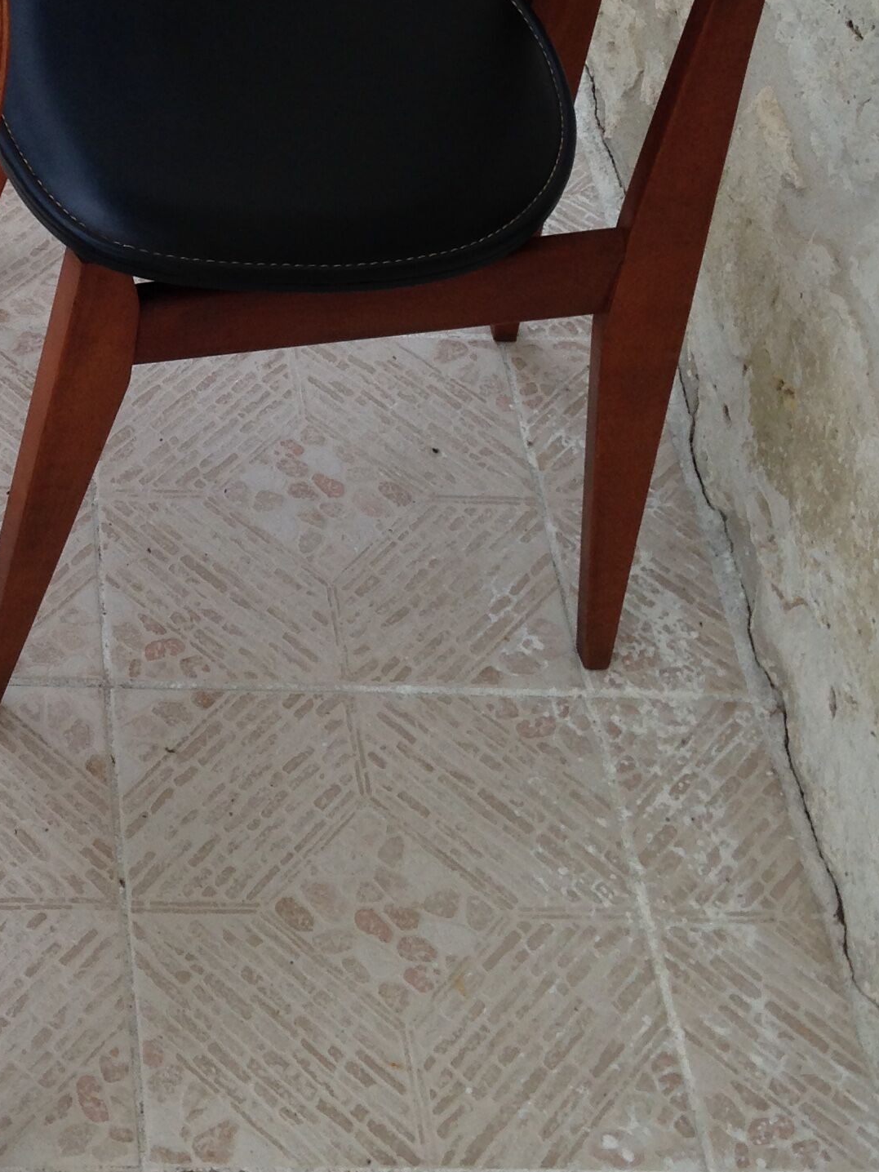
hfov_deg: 19.0
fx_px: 2539
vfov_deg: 25.4
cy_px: 179
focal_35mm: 75
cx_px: -38
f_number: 2.4
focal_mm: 4.12
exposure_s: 1/275
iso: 50
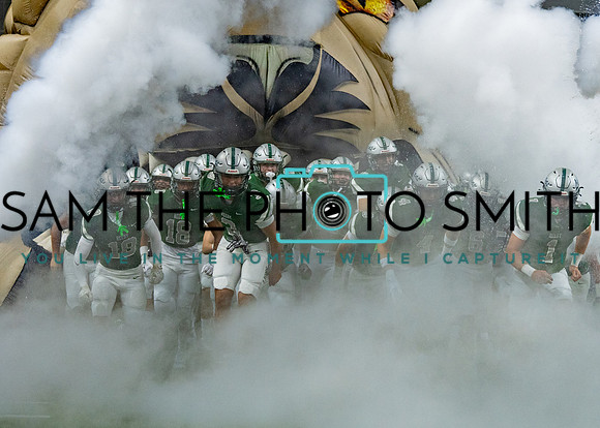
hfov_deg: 17.5
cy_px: 245
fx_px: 1952
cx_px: 308
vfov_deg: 12.5
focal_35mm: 115
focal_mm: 70
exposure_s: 1/1250
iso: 1600
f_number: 2.8
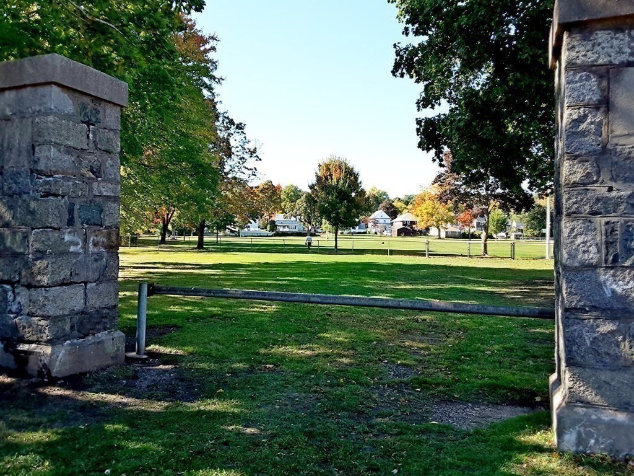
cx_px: 317
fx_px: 568
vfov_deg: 45.4
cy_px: 238
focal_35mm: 31
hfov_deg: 58.4
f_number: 1.9
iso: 40
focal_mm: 2.9
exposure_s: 1/411
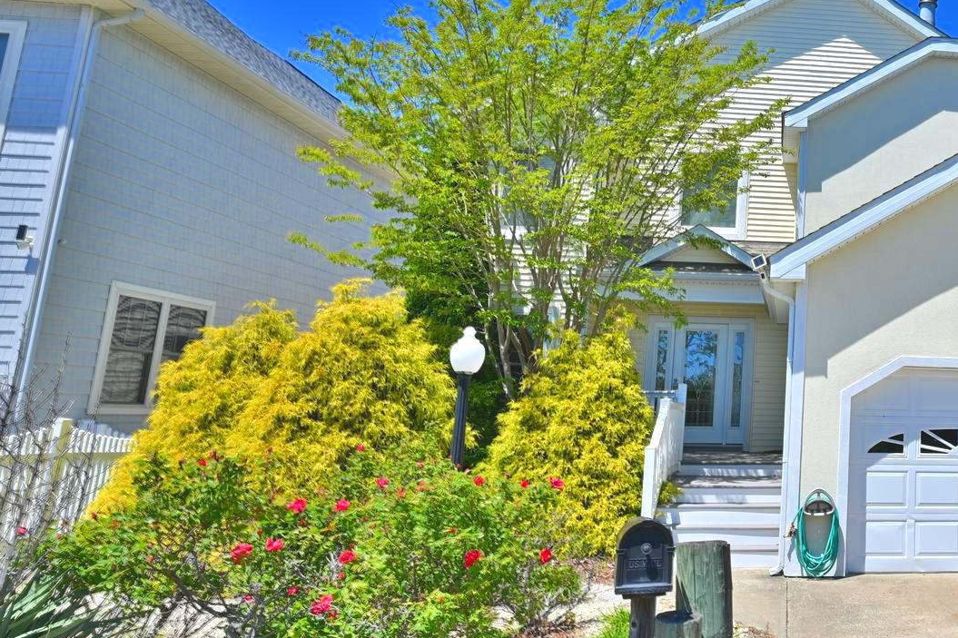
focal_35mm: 33
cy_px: 245
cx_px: 909
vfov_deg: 39.7
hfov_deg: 49.2
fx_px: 878
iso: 100
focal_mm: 17
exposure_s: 1/160
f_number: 9
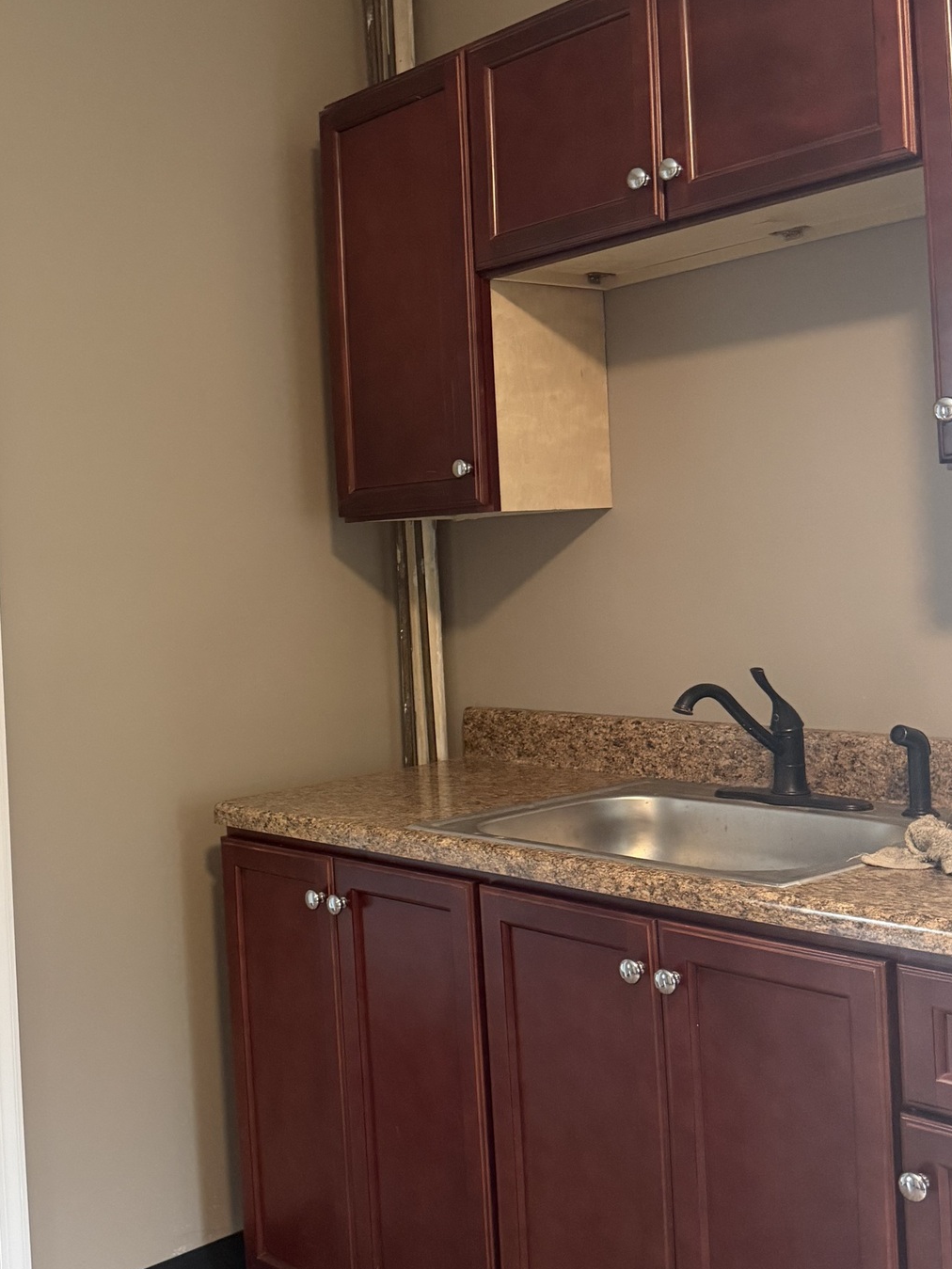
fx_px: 1503
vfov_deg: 45.7
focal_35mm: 41
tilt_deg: -1.1
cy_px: 583
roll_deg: +3.2
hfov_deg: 34.7
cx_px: 284
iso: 500
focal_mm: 6.76
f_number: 1.78
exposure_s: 1/60
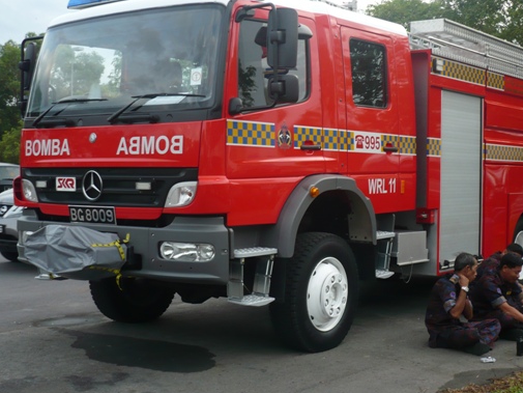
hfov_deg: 33.7
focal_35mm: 57
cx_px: 298
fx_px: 861
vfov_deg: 25.7
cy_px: 180
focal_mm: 7.5
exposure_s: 1/125
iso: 100
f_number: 3.2
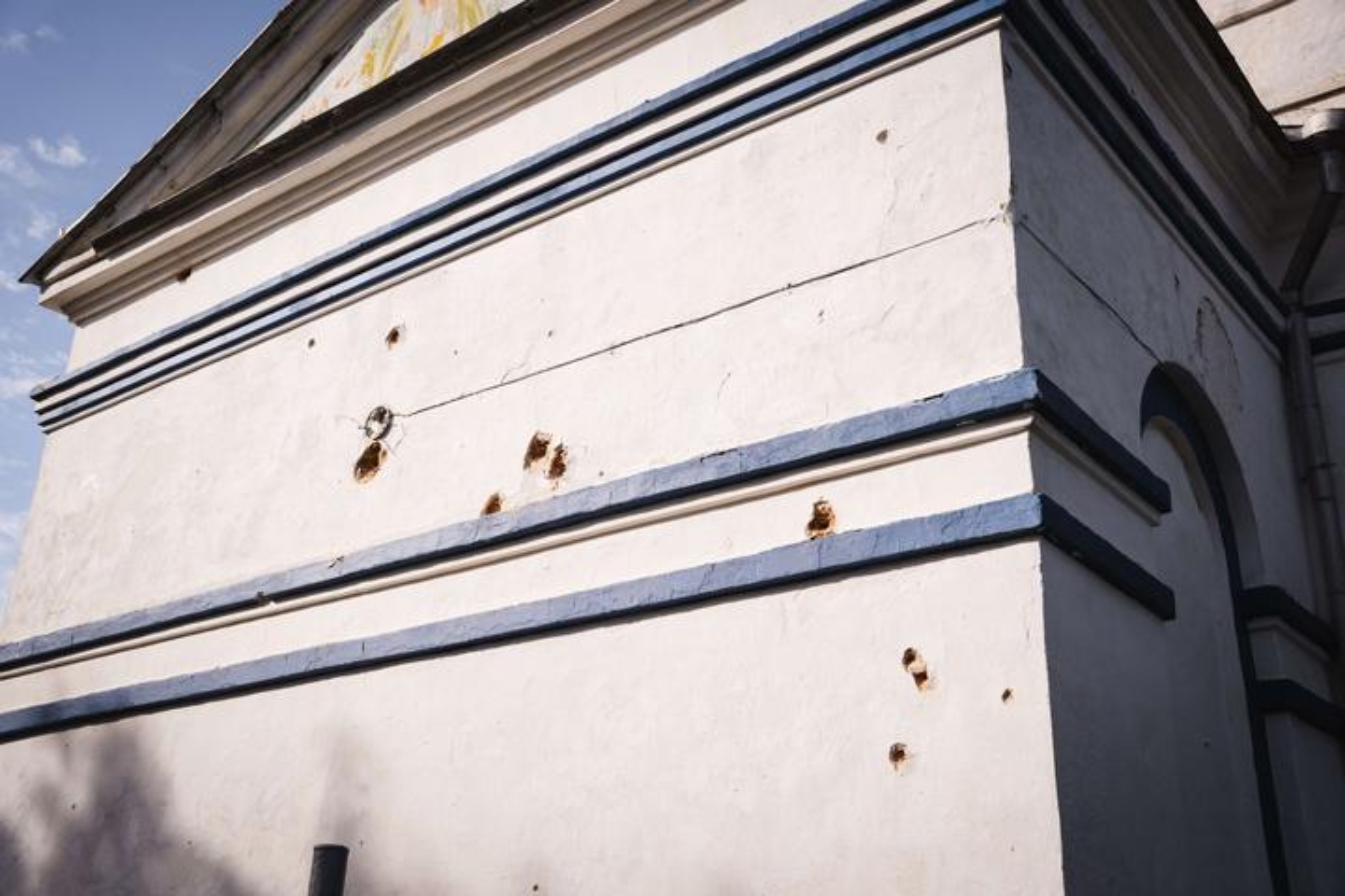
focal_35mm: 37
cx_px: 672
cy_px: 448
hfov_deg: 51.5
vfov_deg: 35.7
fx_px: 1393
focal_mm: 37.3
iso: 200
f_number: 4.5
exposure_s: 1/2000
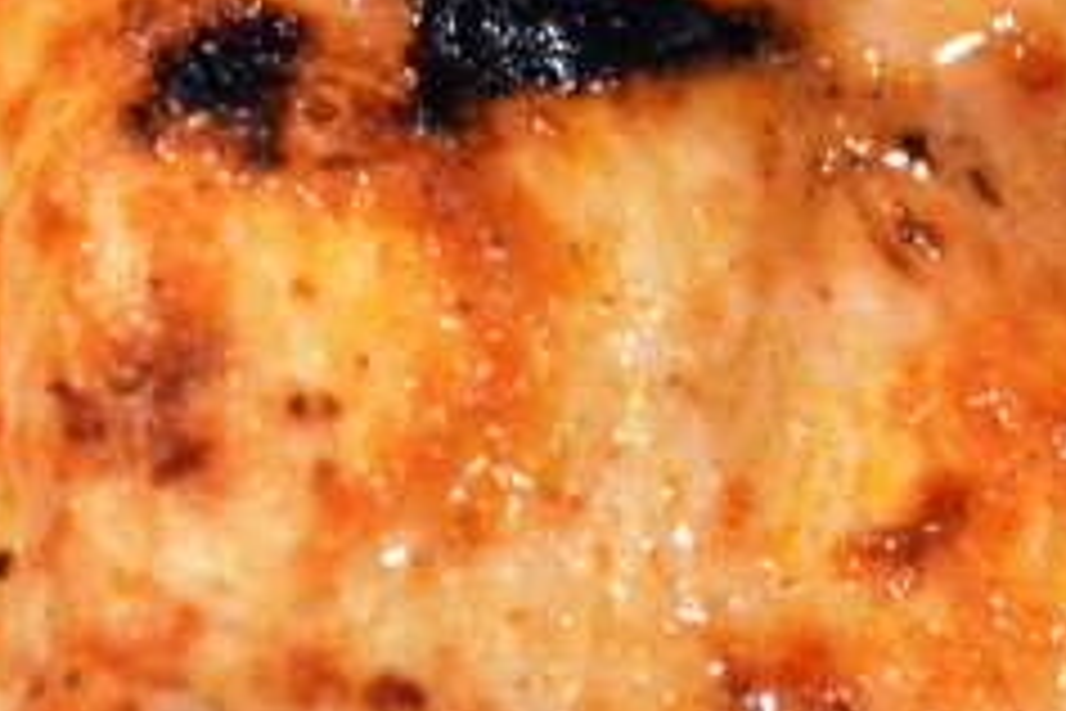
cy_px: -25
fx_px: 6129
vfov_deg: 6.6
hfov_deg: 9.9
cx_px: 585
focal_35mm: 207
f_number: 4.8
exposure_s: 1/100
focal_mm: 32
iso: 3200
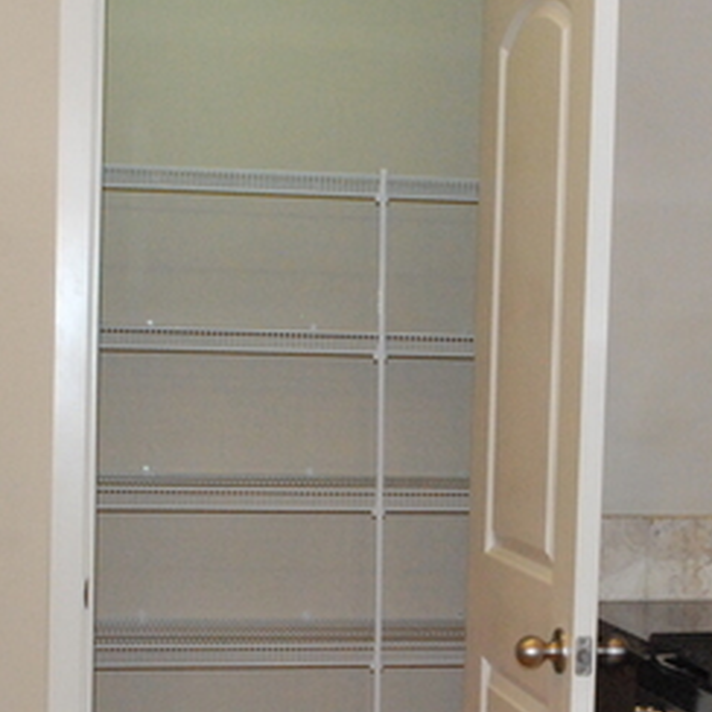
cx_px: 433
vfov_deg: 20.1
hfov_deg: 20.1
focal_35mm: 86
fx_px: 2001
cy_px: 473
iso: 1600
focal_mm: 22
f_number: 11
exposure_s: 1/40
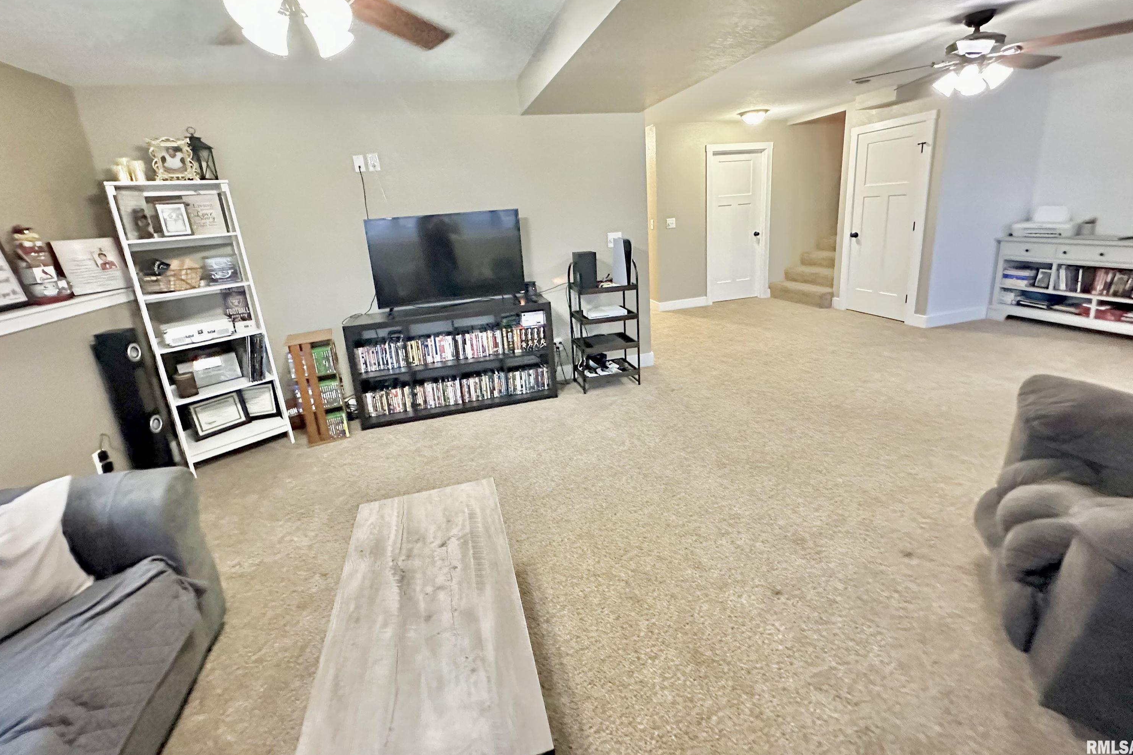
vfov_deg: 76.9
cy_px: 322
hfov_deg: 100.4
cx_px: 561
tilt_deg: -14.2
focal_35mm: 15
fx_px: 472
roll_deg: +4.2
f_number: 2.2
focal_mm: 2.22
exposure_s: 1/60
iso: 1250
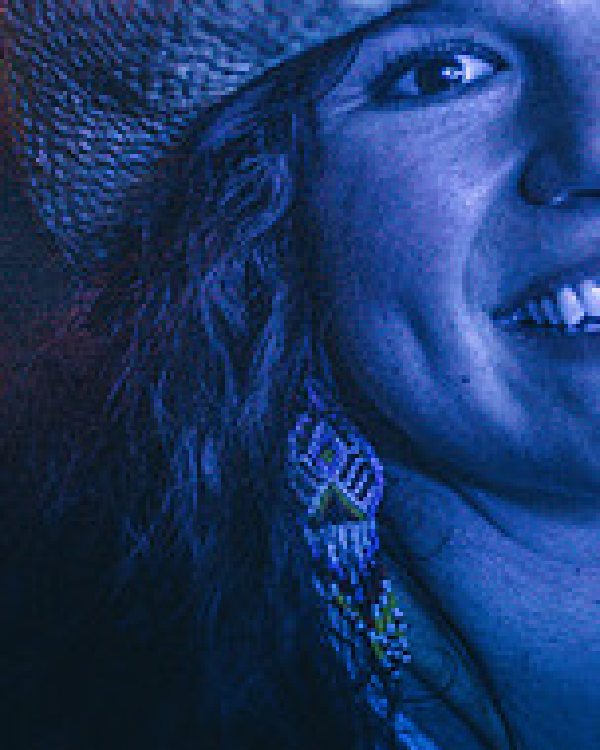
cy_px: -6
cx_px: 797
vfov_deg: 13.3
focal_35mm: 143
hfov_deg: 10.5
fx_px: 3174
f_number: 1.8
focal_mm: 50
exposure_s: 1/50
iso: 3200
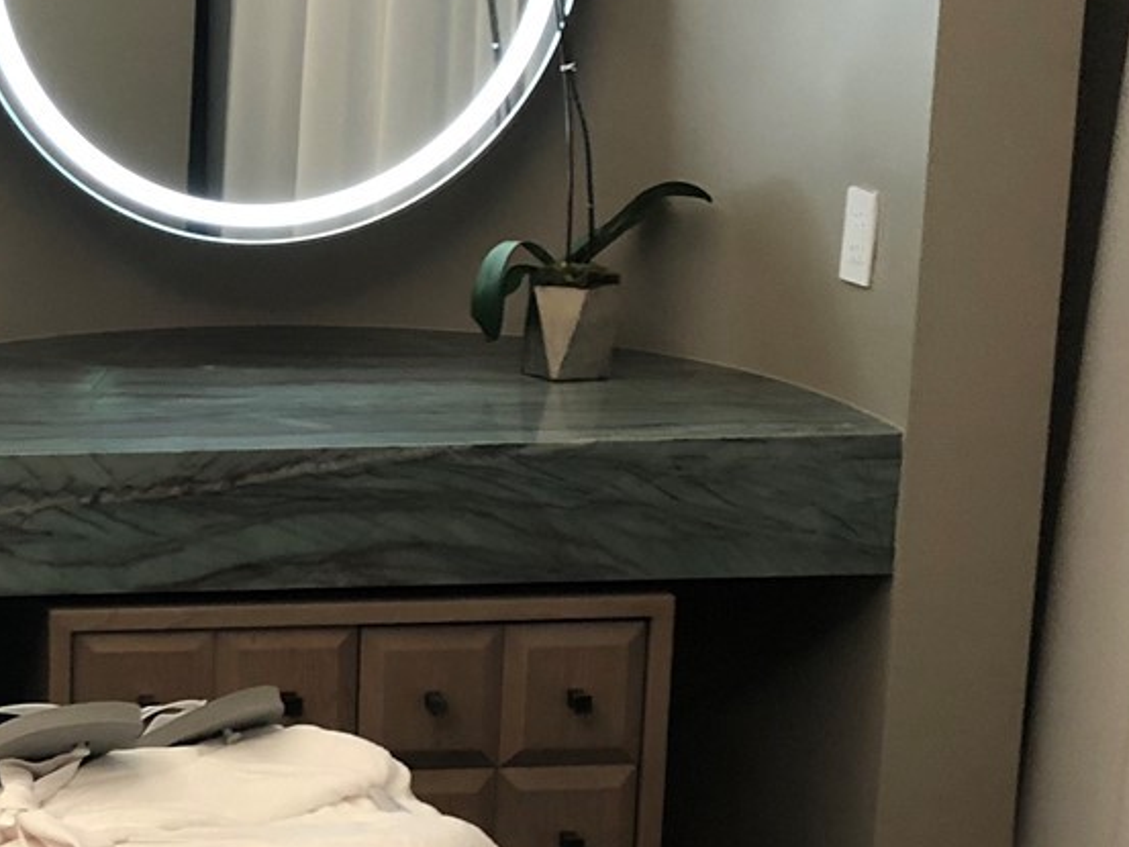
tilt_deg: -13.1
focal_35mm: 81
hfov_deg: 23.1
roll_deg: +0.9
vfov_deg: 18.2
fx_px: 2642
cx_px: -24
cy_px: 474
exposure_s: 1/15
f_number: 1.8
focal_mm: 4
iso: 50
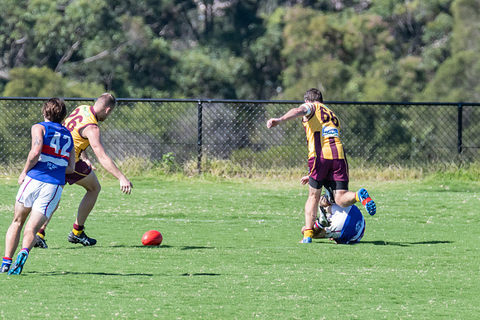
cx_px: 373
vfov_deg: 1.3
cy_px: 226
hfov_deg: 2.0
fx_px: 14007
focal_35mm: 1050
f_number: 6.3
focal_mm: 450
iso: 1000
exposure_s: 1/2000
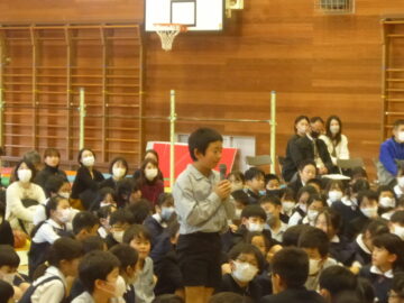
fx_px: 1692
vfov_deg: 10.2
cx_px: 202
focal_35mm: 145
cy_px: 152
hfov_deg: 13.6
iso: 1600
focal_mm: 21.5
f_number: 6.9
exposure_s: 1/15
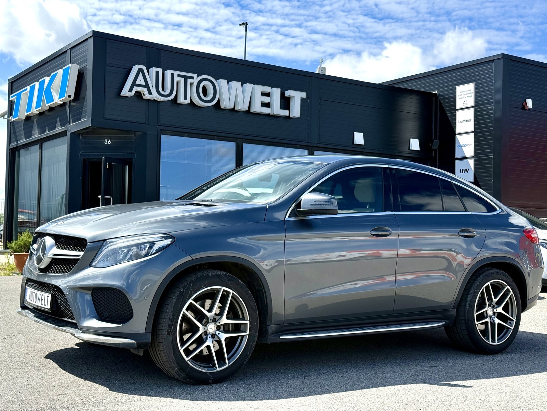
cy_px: 206
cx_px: 274
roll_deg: -1.3
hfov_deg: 39.7
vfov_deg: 30.3
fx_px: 758
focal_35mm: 48
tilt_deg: +3.7
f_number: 1.78
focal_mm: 6.76
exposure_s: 1/4329
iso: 80
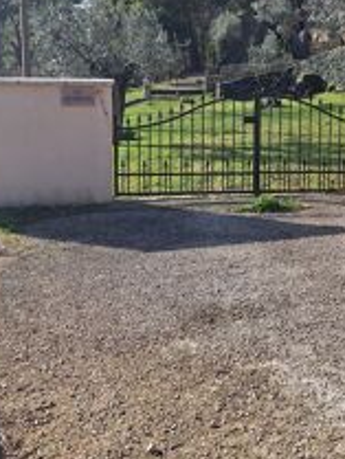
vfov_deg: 39.5
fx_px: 624
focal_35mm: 47
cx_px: 283
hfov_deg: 30.1
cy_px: 124
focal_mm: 5.54
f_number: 1.8
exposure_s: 1/2825
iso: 40
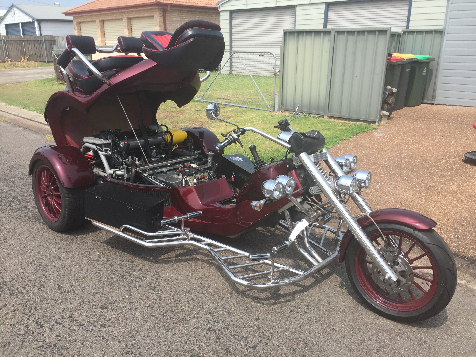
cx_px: 238
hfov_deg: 61.7
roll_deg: -1.5
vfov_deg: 48.2
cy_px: 178
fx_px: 399
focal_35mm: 29
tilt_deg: -21.2
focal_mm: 4.15
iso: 32
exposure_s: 1/1522
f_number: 2.2
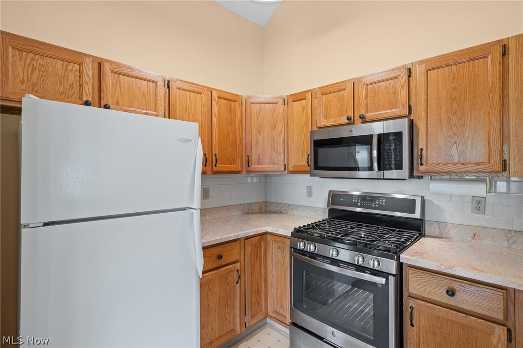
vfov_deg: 73.7
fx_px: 232
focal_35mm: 16
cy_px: 174
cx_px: 262
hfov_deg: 96.8
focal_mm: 16
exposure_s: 1/1.25
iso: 250
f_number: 8
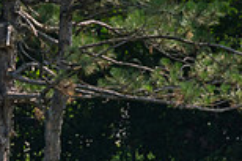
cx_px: -229
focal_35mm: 1377
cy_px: 179
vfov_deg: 1.0
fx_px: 9237
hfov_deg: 1.5
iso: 400
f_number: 2.8
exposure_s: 1/4000
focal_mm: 200
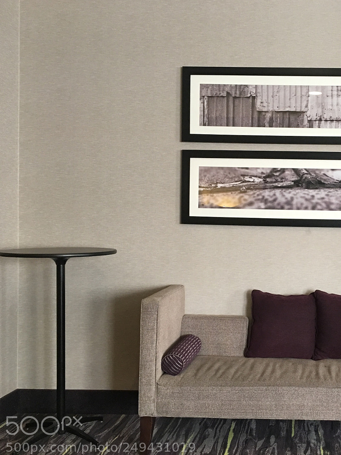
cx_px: 309
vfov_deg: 44.8
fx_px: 552
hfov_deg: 32.6
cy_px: 233
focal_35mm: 42
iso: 64
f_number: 2.2
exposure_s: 1/15
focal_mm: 4.15
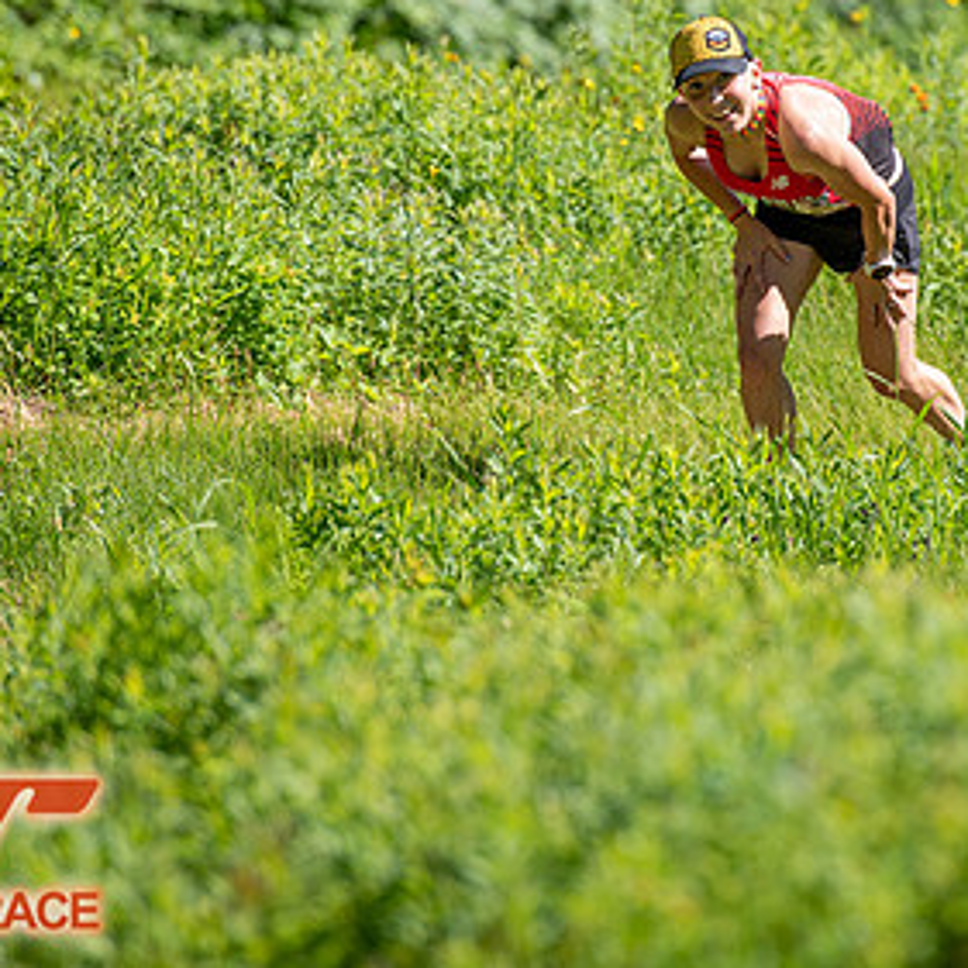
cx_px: 698
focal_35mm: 421
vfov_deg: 4.2
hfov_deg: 4.2
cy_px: 241
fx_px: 13319
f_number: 3.5
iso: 100
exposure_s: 1/800
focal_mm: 200
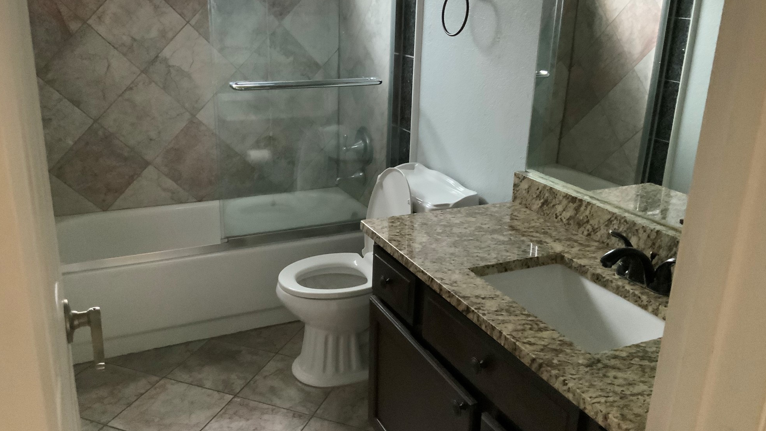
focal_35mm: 33
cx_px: 374
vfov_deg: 35.6
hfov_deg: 59.5
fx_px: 670
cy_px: 198
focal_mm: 3
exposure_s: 1/30
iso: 500
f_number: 1.8
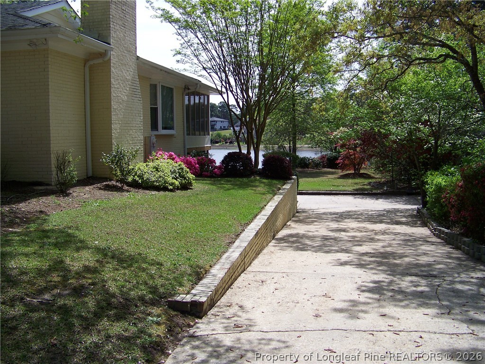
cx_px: 242
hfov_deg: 51.4
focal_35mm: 36
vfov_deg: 39.7
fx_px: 504
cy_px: 182
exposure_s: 1/800
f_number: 2.8
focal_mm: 5.85
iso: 64
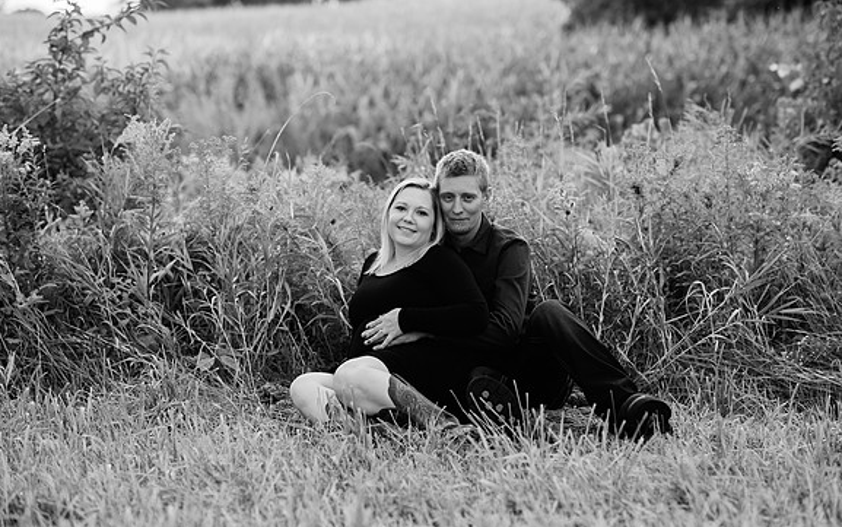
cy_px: 255
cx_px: 420
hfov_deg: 23.8
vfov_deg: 15.0
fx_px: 1997
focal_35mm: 87
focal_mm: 85
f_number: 2.8
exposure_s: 1/640
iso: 200
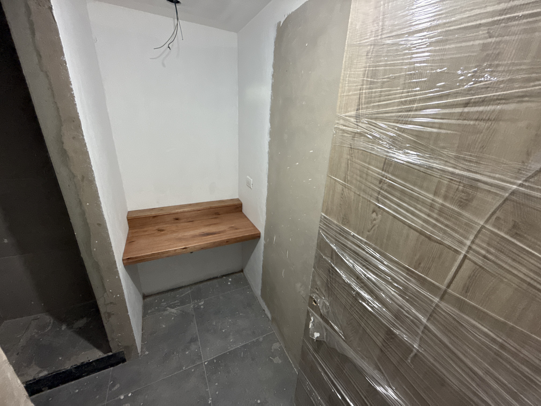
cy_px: 203
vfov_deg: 85.7
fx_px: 219
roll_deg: -1.9
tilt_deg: -22.7
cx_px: 270
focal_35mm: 14
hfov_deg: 102.1
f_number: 2.2
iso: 800
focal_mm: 2.22
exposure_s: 1/100
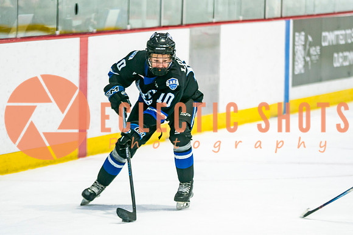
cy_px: 118
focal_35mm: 381
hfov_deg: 5.4
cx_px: 198
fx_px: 3740
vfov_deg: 3.6
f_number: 2.8
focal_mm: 200
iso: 500
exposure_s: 1/640
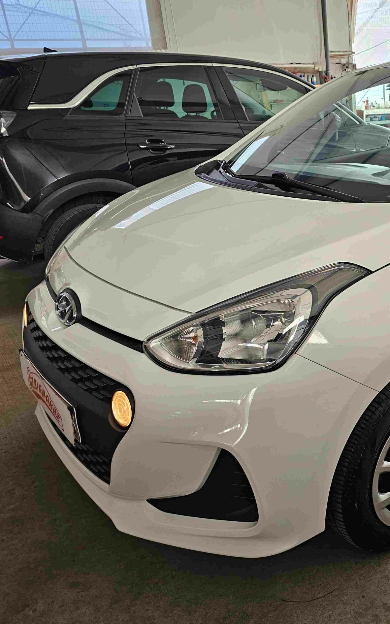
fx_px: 561
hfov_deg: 35.1
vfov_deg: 58.1
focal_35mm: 33
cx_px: 380
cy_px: 312
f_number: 1.7
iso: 125
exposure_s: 1/180
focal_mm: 6.3
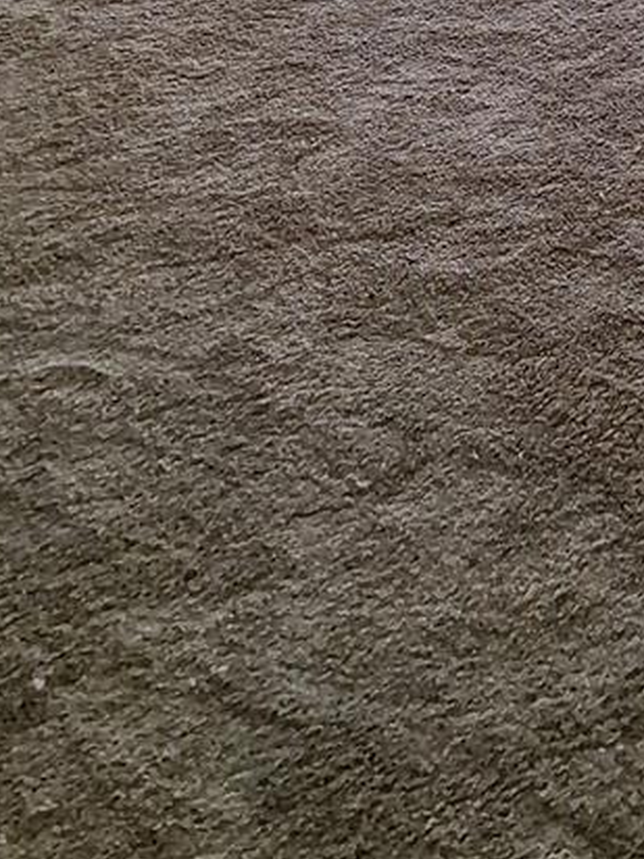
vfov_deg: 25.4
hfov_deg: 20.9
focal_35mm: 67
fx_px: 1662
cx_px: 694
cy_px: -223
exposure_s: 1/193
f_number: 1.8
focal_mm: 5.54
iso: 40
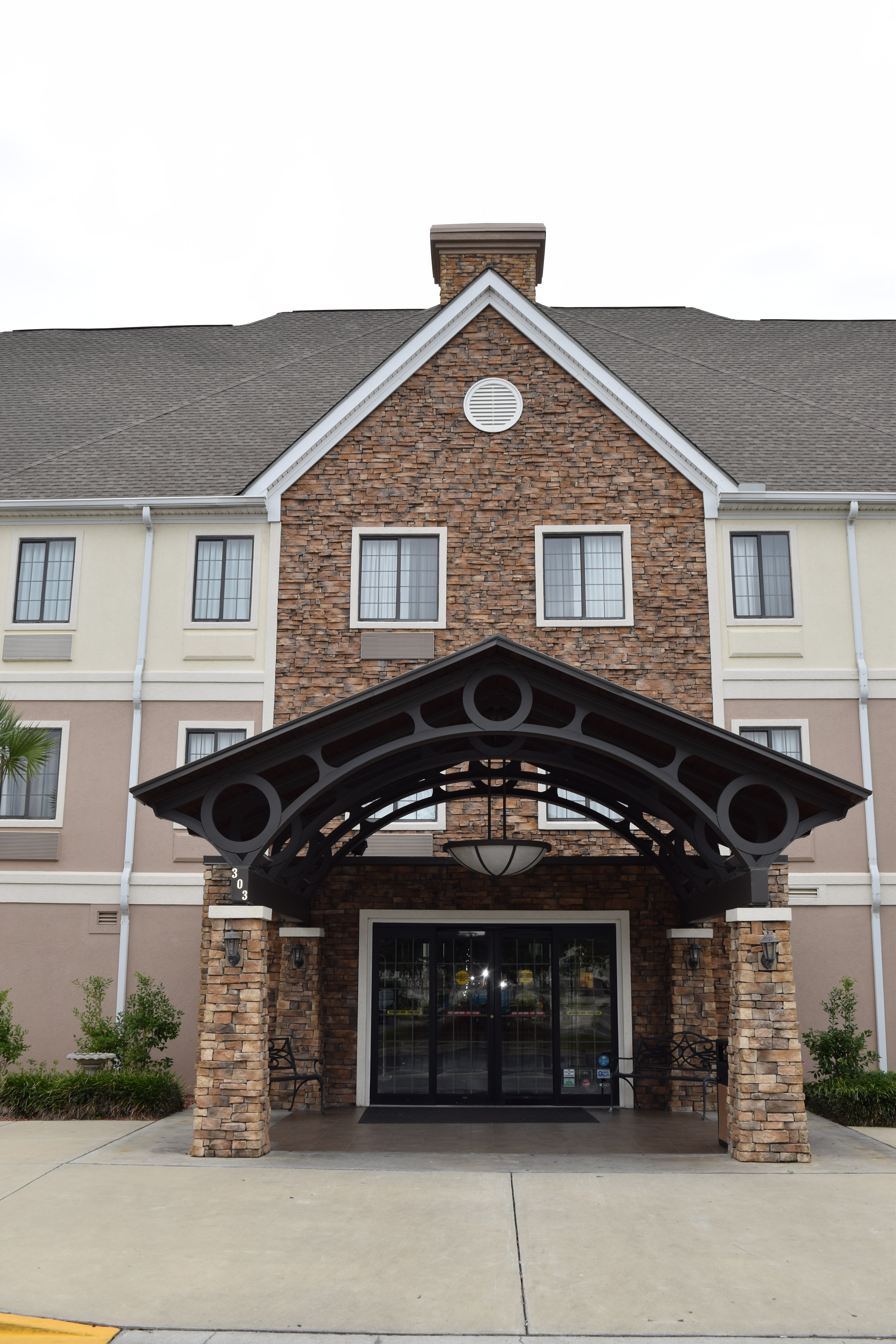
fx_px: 1288
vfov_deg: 55.1
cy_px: 672
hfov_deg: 38.4
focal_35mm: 34
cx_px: 448
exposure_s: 1/200
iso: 100
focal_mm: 23
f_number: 7.1
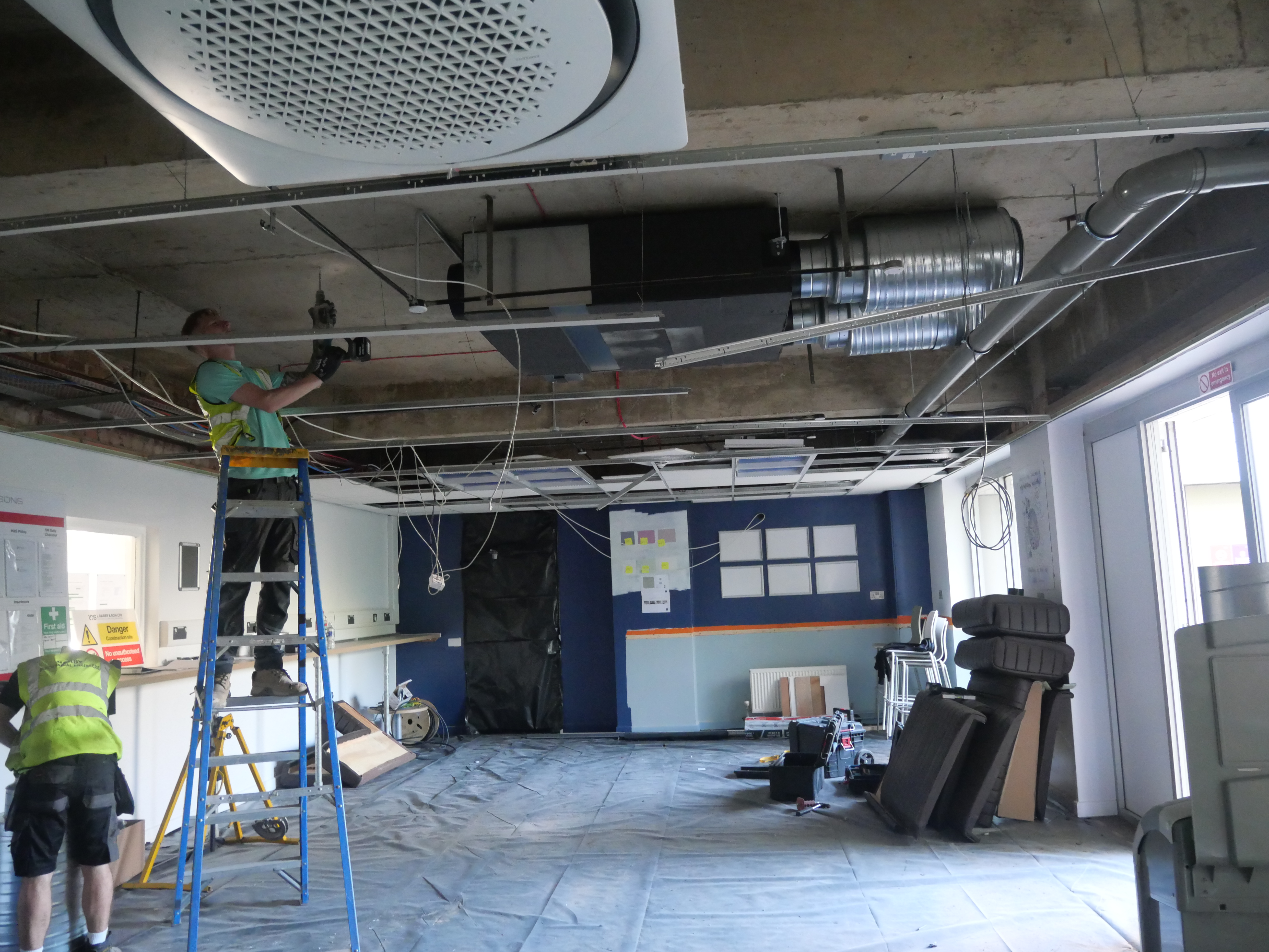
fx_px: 880
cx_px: 634
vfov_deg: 56.8
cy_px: 476
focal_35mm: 24
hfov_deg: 71.6
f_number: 3.5
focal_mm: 12
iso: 3200
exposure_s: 1/60
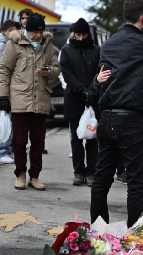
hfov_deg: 8.9
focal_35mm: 135
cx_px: 145
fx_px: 909
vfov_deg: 15.9
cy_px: 115
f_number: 2.8
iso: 800
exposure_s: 1/1000
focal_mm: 70
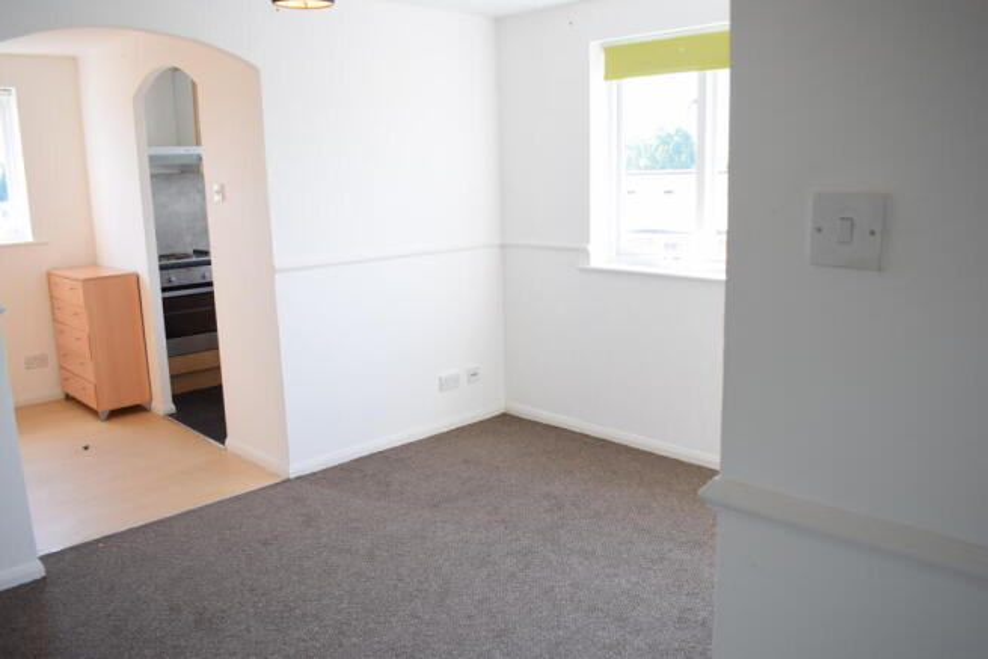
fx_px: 823
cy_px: 330
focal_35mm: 30
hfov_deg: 61.9
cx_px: 494
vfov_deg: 43.6
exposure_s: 1/125
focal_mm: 20
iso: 400
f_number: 5.6
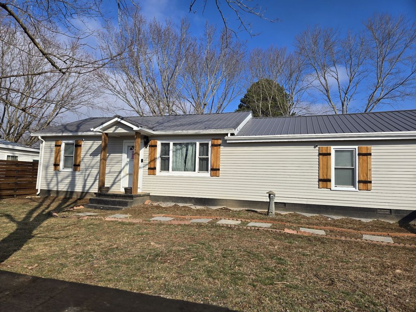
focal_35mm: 23
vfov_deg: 58.9
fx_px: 276
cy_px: 156
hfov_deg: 73.9
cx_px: 208
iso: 25
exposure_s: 1/2277
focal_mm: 5.4
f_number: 1.8
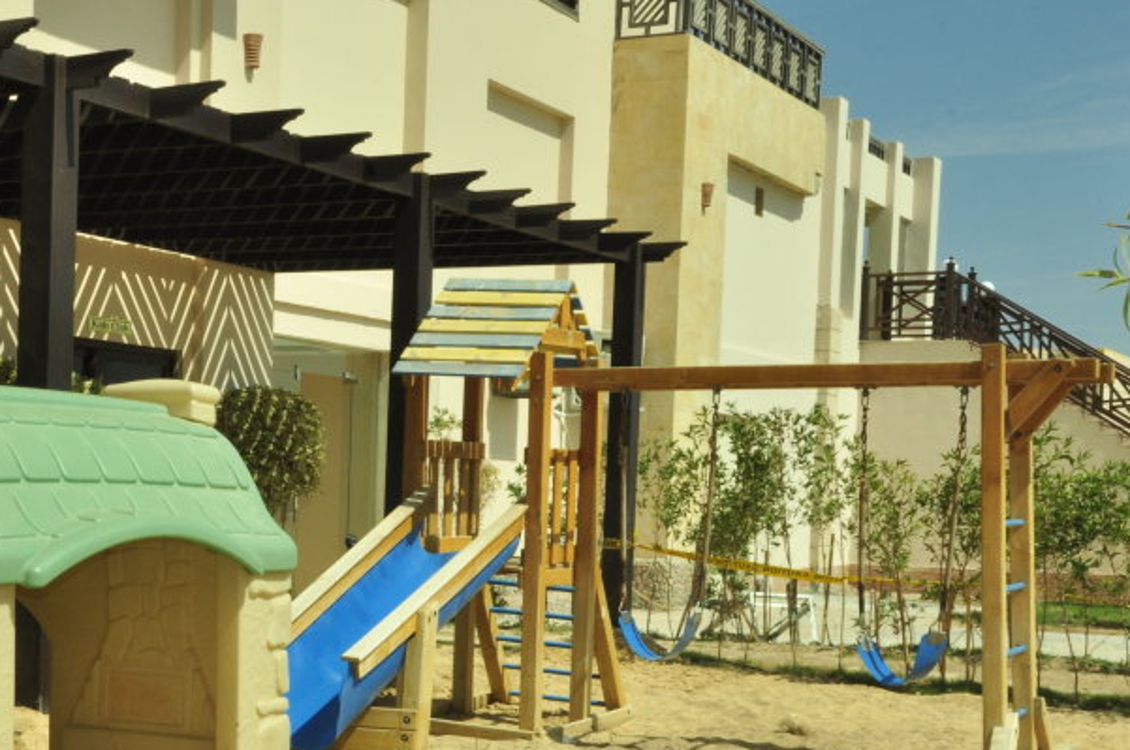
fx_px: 2002
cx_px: 259
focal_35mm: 64
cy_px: 602
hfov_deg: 30.9
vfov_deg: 21.0
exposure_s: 1/200
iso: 400
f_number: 25
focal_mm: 25
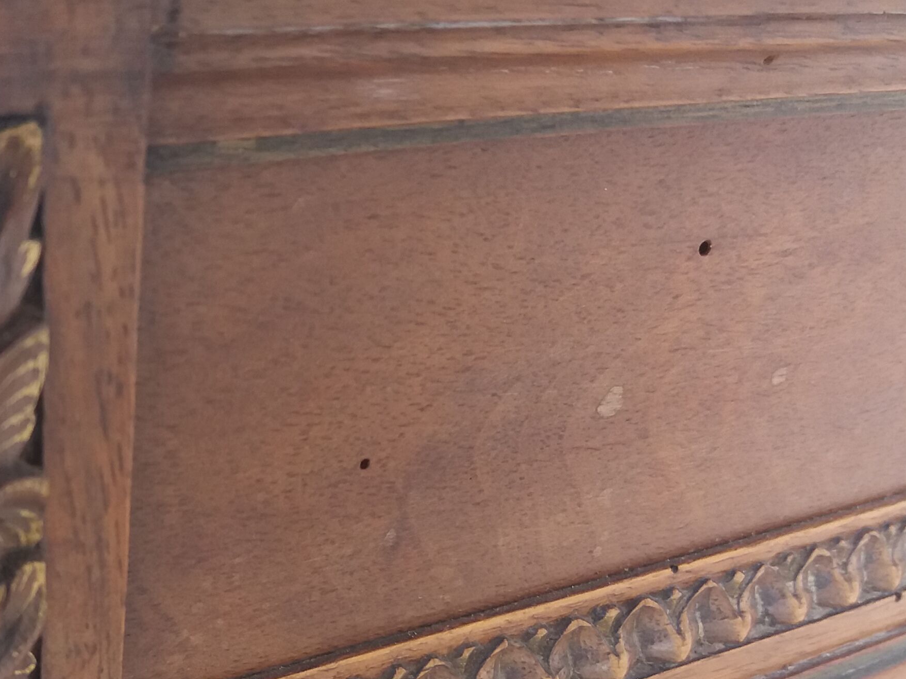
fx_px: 1361
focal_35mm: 52
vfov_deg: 27.1
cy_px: 597
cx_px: 194
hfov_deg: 35.7
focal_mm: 3.7
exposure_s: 1/100
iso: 100
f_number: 1.9
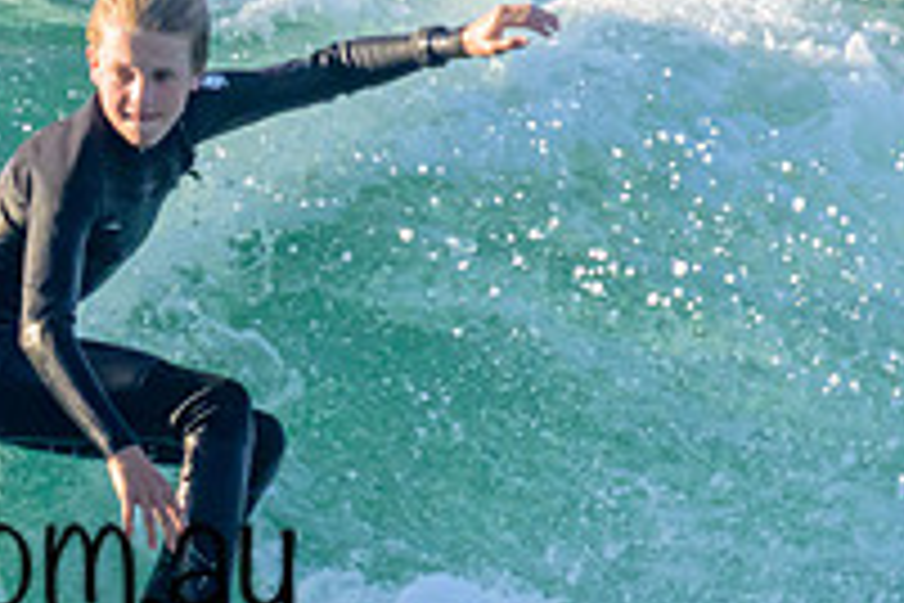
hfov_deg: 0.9
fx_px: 57123
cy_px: 484
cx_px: -12
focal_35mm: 2275
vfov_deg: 0.6
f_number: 11
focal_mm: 620
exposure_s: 1/2000
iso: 2000
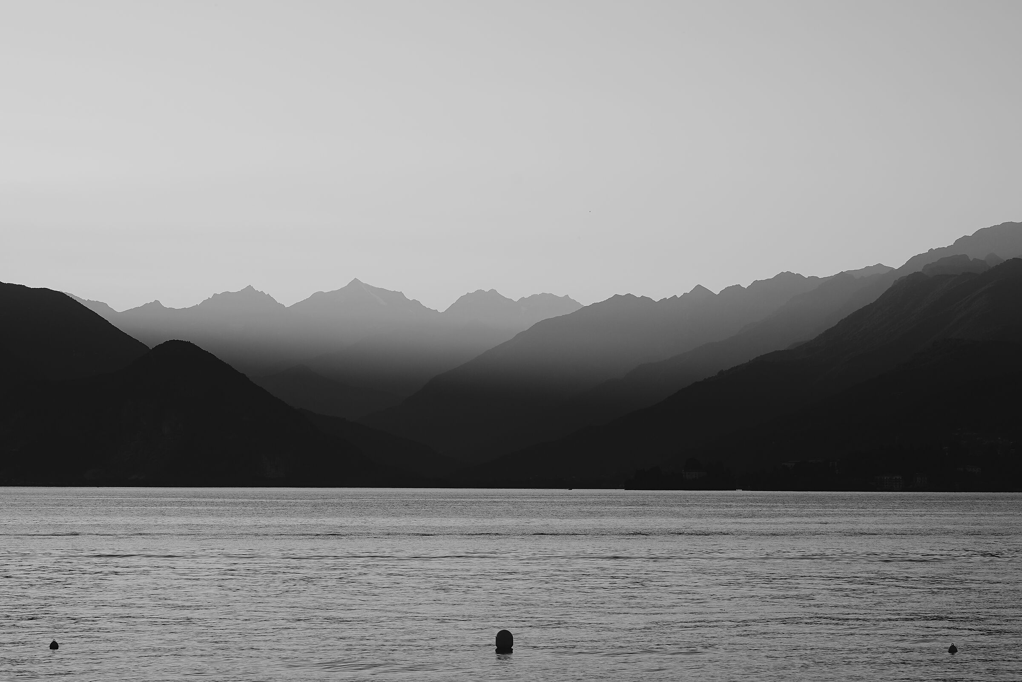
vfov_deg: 13.0
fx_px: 2981
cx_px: 511
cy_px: 341
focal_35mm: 105
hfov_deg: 19.5
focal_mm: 70
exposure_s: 1/125
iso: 100
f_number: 11
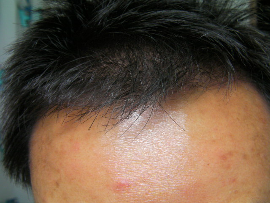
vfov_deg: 37.7
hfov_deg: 49.0
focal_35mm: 38
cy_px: 102
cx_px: 135
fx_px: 296
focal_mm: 6.8
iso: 136
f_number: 3.5
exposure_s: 1/30
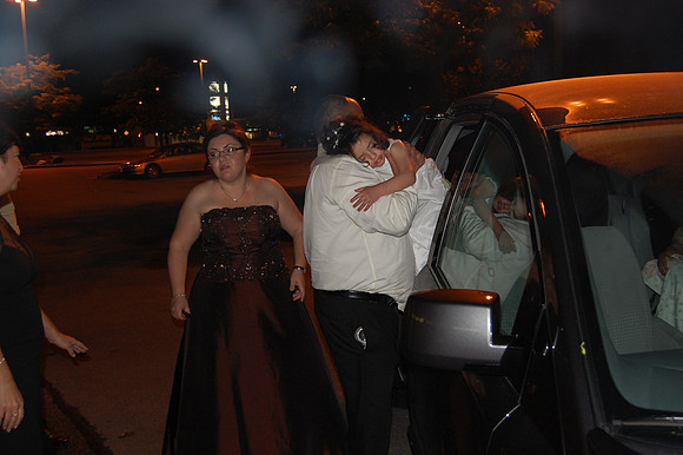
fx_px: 739
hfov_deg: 49.6
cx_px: 342
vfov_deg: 34.2
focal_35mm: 39
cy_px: 228
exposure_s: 1/60
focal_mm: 26
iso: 400
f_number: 4
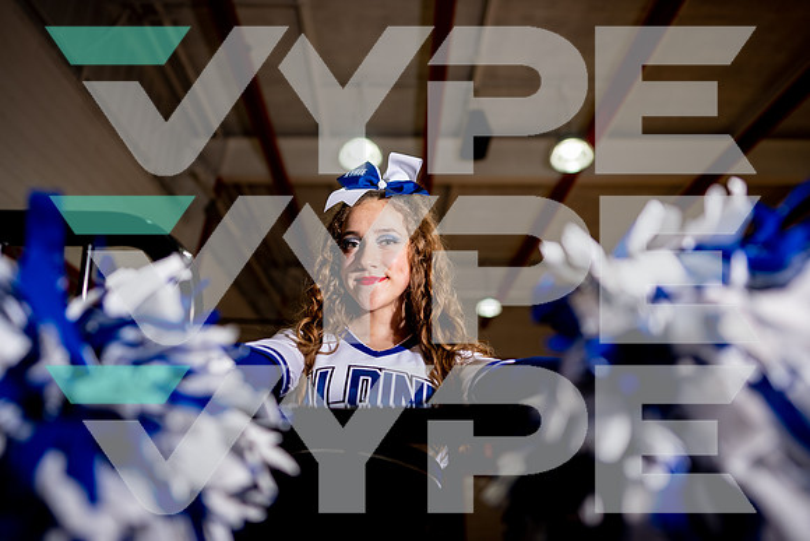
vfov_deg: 53.2
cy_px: 270
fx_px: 540
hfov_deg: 73.7
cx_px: 405
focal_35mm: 24
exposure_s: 1/640
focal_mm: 24
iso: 100
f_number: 1.4
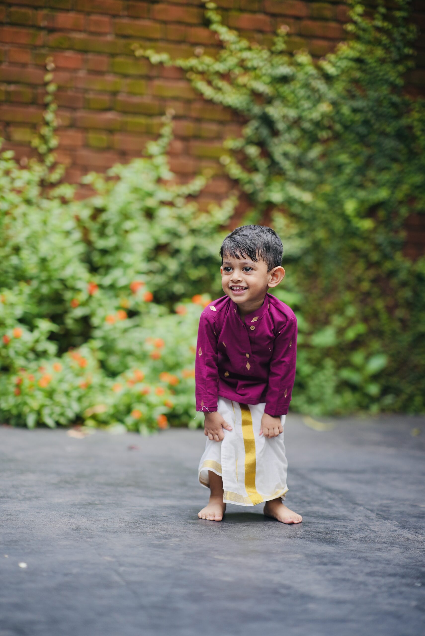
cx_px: 212
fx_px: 1503
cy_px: 318
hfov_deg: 16.1
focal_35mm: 85
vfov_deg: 23.9
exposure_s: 1/4000
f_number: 1.4
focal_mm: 85
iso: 200
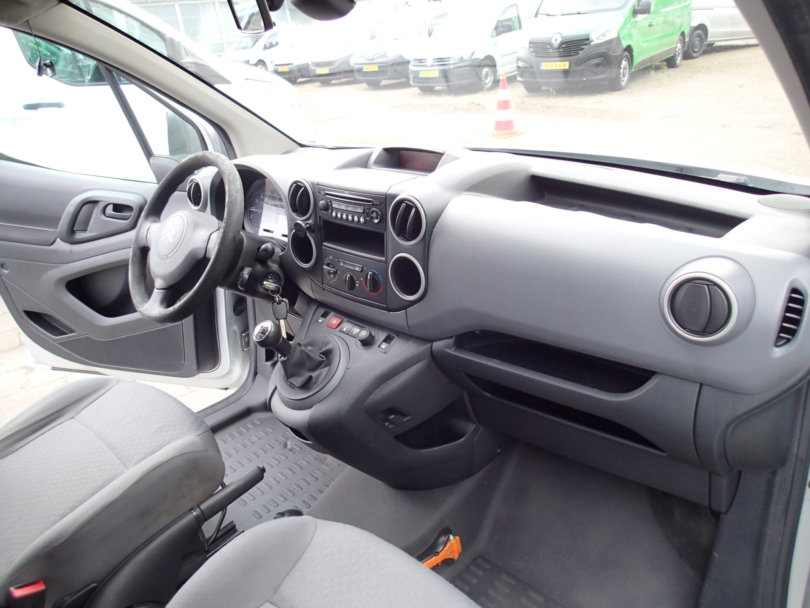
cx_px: 405
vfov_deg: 54.9
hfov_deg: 69.4
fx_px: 585
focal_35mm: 25
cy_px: 304
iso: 100
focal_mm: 4.5
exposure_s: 1/100
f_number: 2
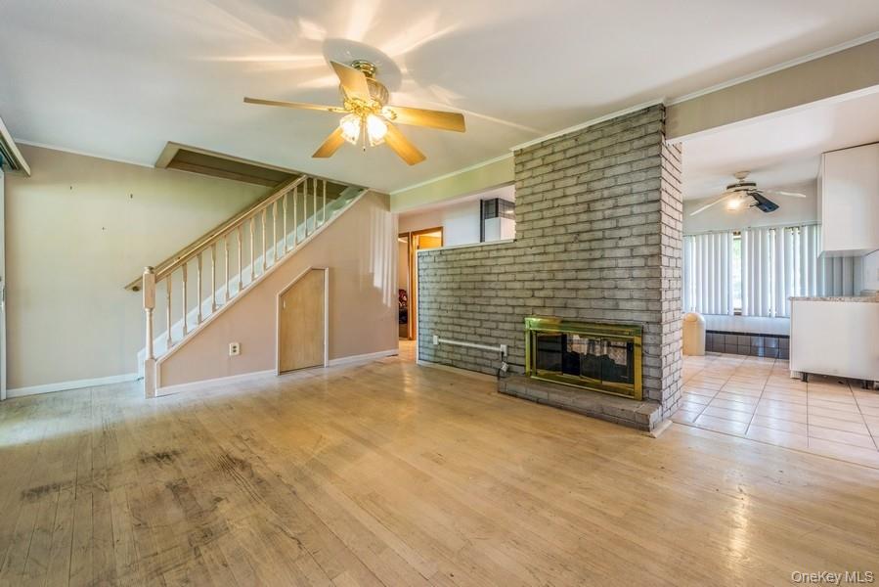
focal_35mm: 14
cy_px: 294
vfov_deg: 81.3
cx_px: 440
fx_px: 342
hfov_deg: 104.2
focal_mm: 14
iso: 400
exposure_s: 1/2
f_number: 11
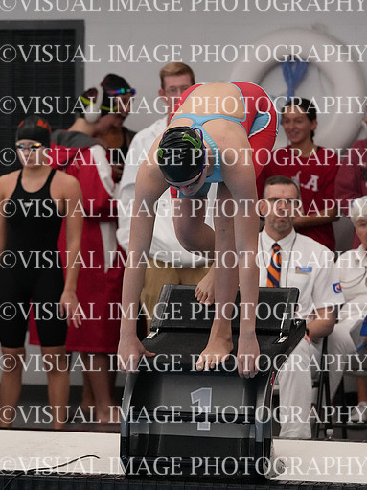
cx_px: 184
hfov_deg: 7.3
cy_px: 234
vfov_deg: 9.7
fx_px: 2871
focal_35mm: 203
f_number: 4
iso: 6400
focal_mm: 124
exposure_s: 1/1250
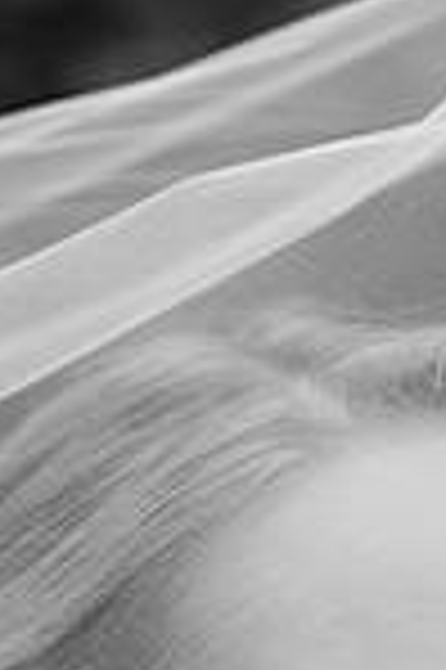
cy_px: 746
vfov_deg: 13.3
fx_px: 2812
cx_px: 451
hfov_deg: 9.0
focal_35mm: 151
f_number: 3.5
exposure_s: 1/400
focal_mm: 50
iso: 100
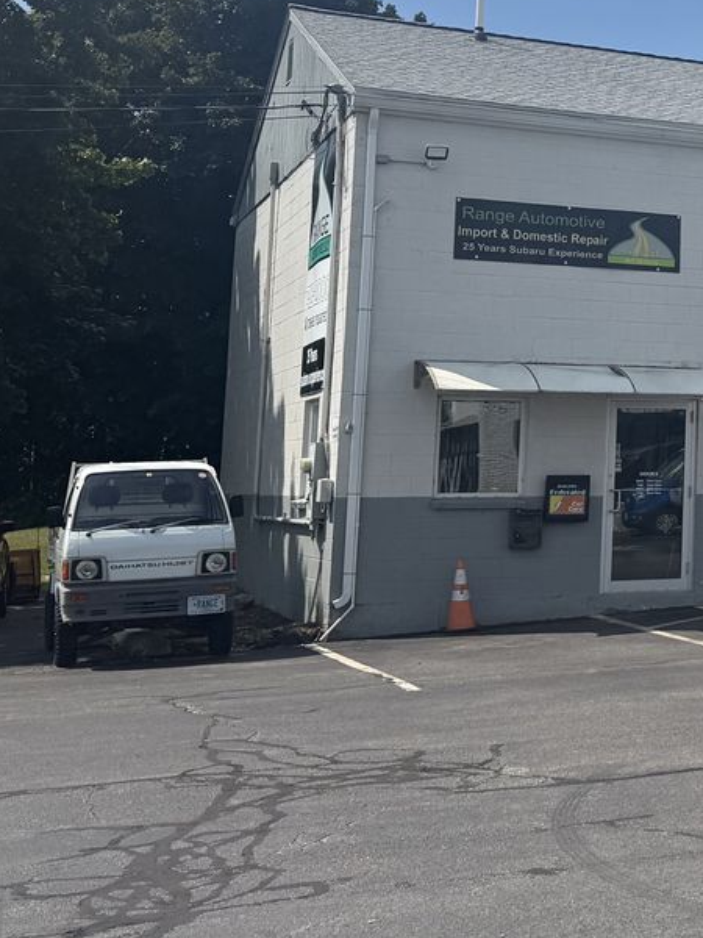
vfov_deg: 29.8
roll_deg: -0.8
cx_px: 944
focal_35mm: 64
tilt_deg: +8.4
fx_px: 1733
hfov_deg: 20.7
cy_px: 239
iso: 80
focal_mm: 6.76
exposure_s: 1/7353
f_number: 1.78
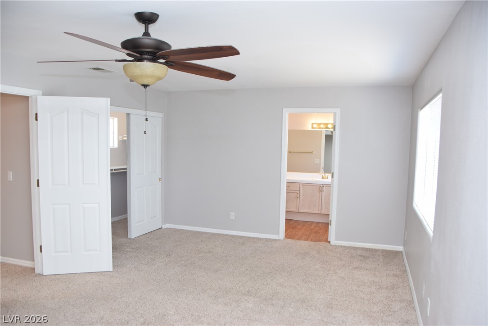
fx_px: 366
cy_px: 163
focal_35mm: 27
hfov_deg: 67.4
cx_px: 244
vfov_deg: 48.0
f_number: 5
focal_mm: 18
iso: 400
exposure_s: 1/100
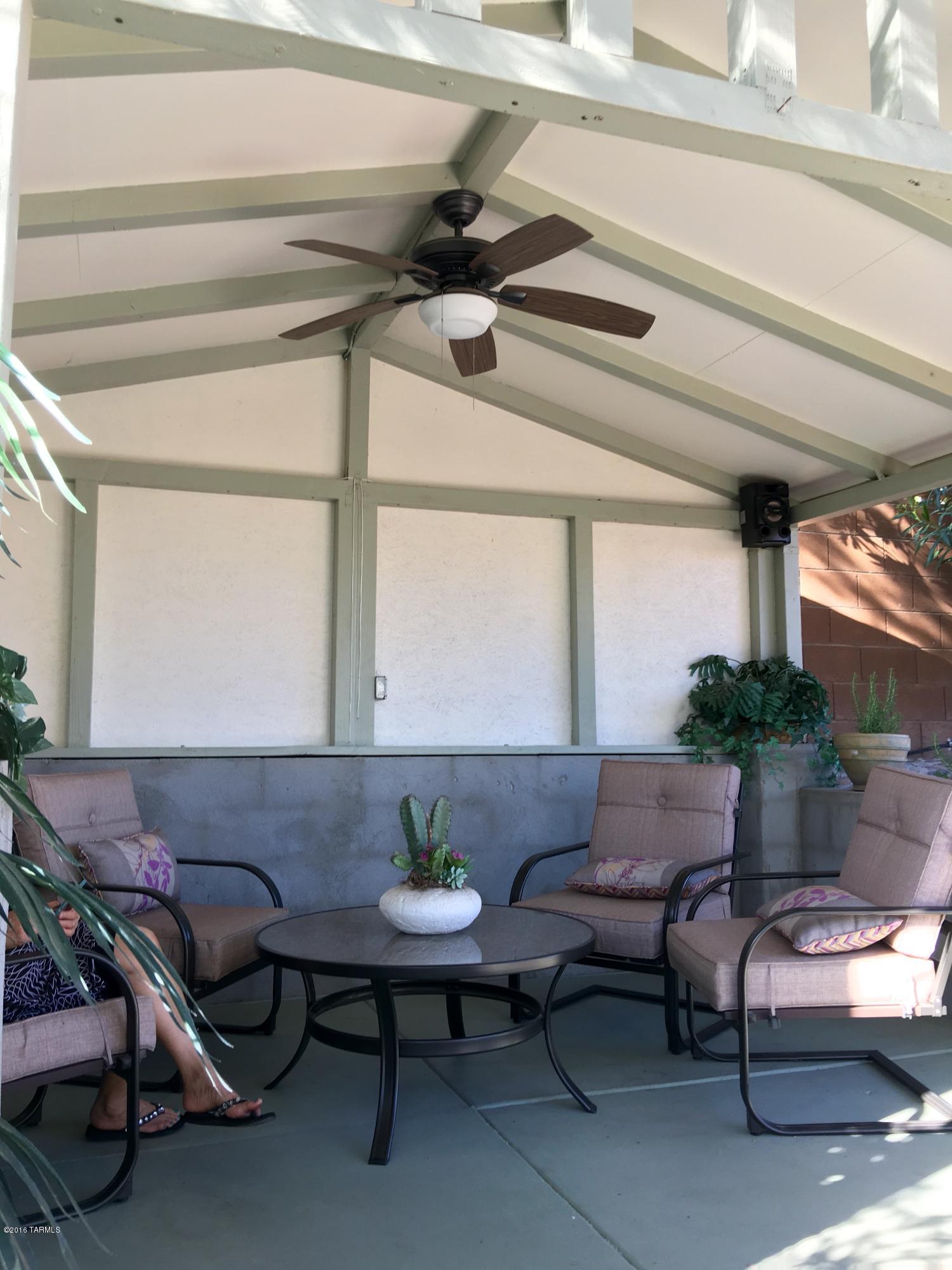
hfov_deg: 48.2
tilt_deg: +5.9
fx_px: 1063
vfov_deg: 61.7
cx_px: 476
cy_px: 635
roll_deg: -0.1
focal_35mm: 29
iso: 25
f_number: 2.2
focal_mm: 4.15
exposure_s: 1/60
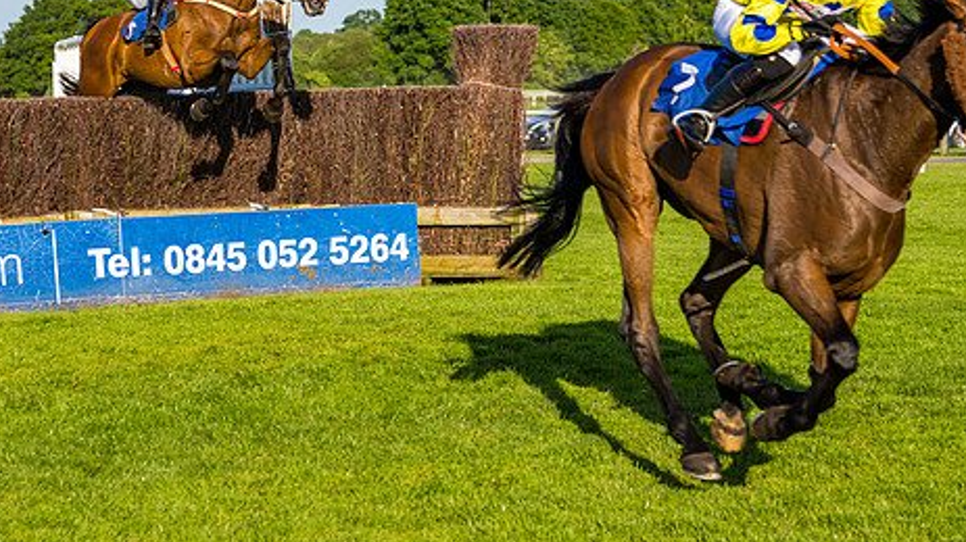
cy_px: 152
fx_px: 3021
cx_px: 355
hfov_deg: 18.1
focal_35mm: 118
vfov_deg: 10.2
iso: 200
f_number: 4
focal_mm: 70
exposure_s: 1/1250
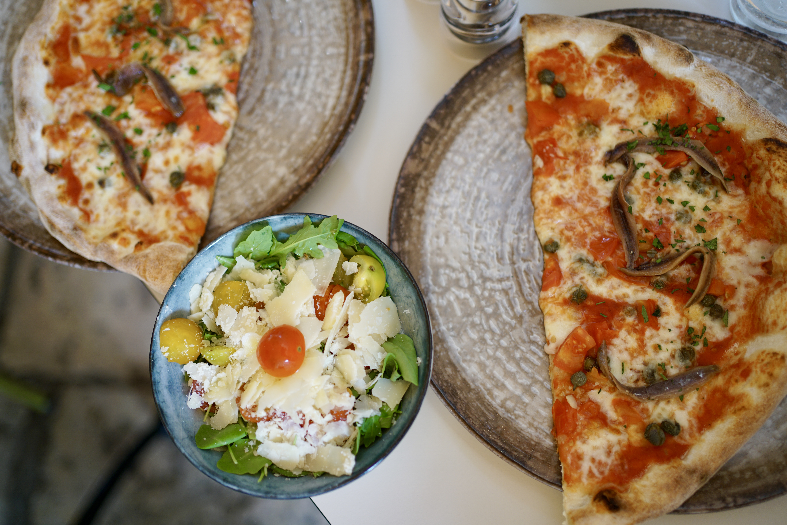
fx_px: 765
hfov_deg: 54.4
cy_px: 262
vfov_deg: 37.9
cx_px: 394
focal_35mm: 35
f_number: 1.8
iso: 200
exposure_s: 1/160
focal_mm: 35
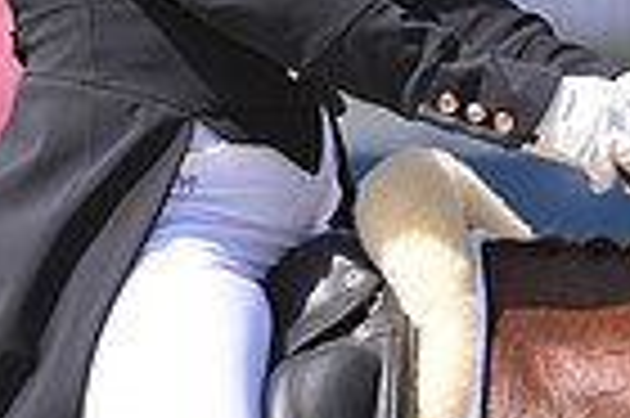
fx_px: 29033
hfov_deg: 1.2
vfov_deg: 0.8
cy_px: 209
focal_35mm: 1661
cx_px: 1264
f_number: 5
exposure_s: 1/1250
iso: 450
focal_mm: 400
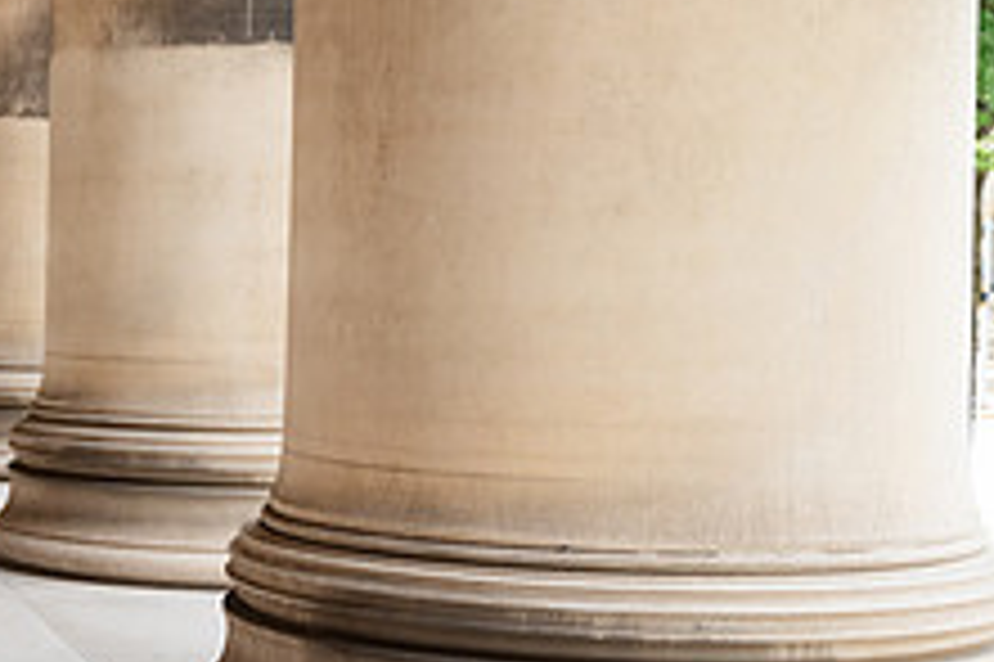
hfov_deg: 20.1
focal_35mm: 93
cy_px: 403
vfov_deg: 14.7
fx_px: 2566
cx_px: -306
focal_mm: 35
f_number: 2.8
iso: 640
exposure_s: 1/1250
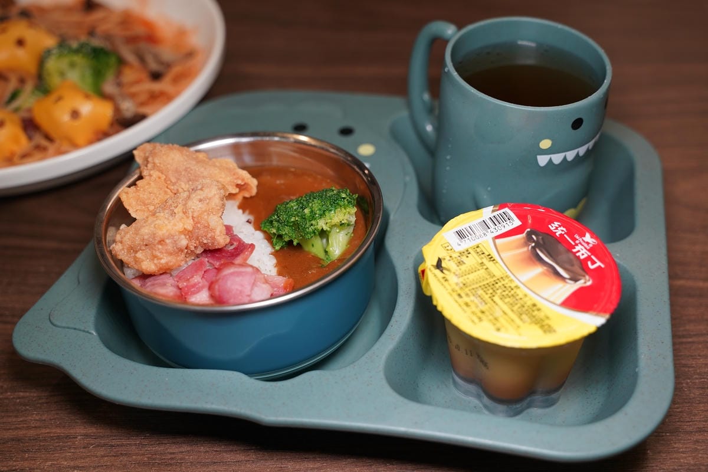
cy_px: 236
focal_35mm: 45
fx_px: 885
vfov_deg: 29.9
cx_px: 354
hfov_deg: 43.6
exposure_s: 1/60
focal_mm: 45
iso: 320
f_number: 4
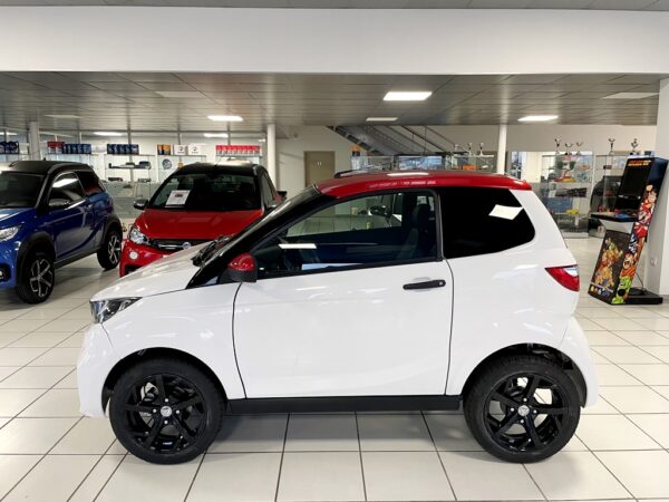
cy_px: 251
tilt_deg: -8.1
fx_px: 502
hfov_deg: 67.3
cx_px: 334
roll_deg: +0.4
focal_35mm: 26
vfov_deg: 53.1
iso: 100
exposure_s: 1/50
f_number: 1.6
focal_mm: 4.2
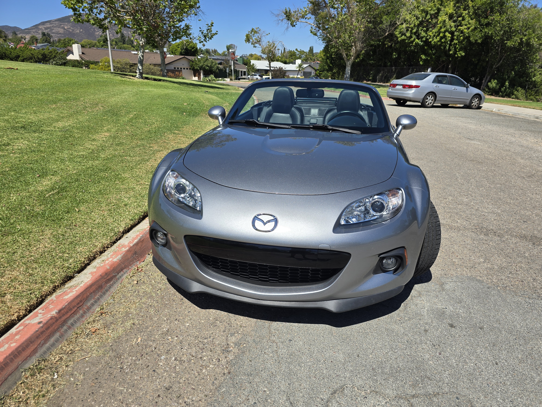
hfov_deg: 73.9
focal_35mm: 23
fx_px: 360
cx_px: 271
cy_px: 204
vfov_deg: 58.9
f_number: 1.7
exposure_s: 1/866
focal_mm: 6.3
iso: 12
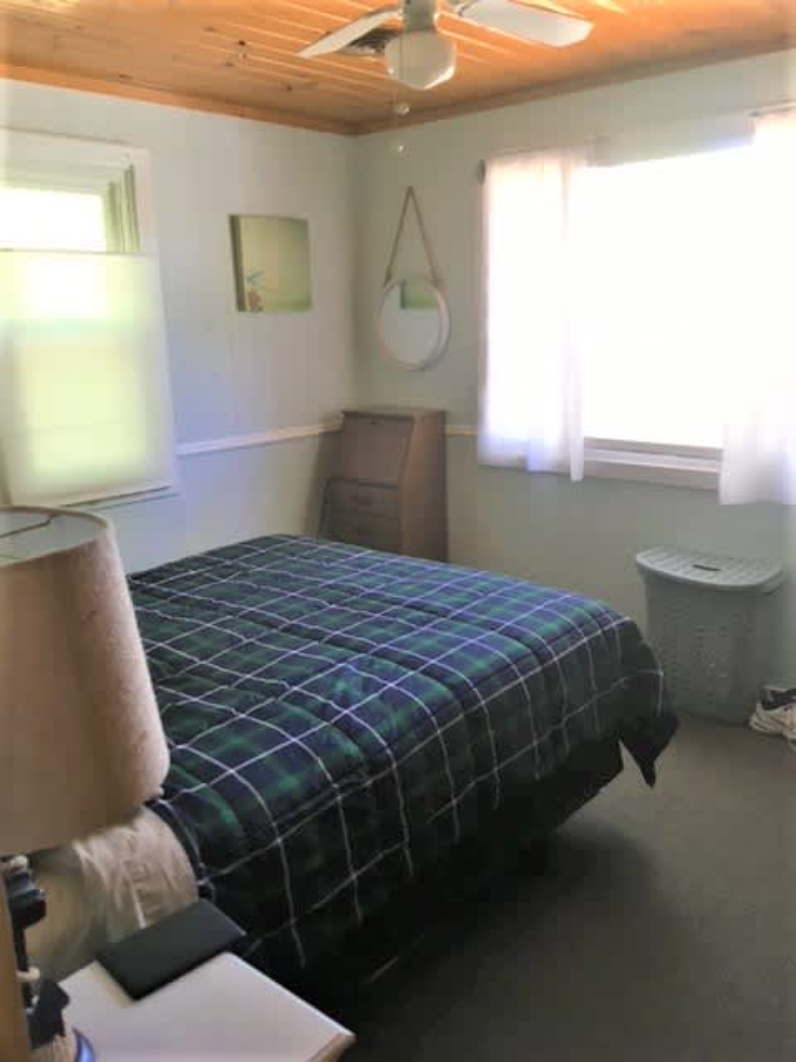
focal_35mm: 29
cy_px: 531
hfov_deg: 48.2
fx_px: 889
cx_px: 398
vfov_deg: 61.7
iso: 64
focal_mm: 4.2
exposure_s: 1/30
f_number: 2.2
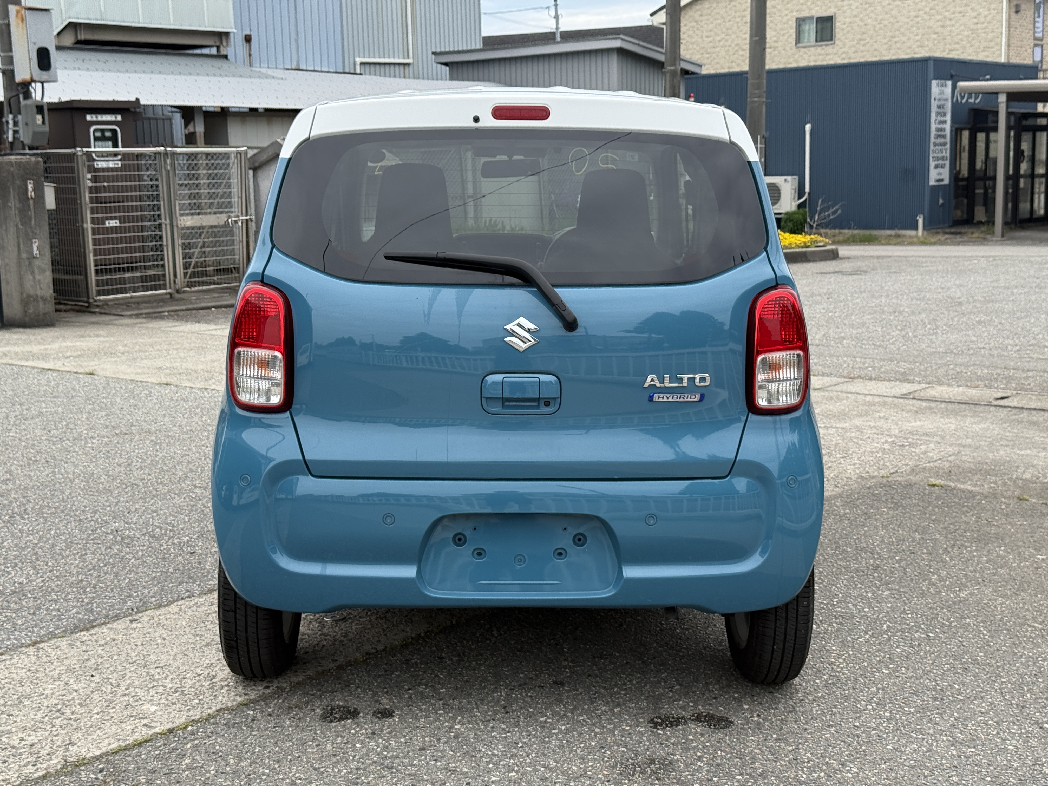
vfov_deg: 30.3
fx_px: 1453
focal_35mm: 48
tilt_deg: -7.9
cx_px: 524
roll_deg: +1.5
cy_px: 393
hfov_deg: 39.7
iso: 80
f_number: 1.78
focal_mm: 6.76
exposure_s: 1/2577
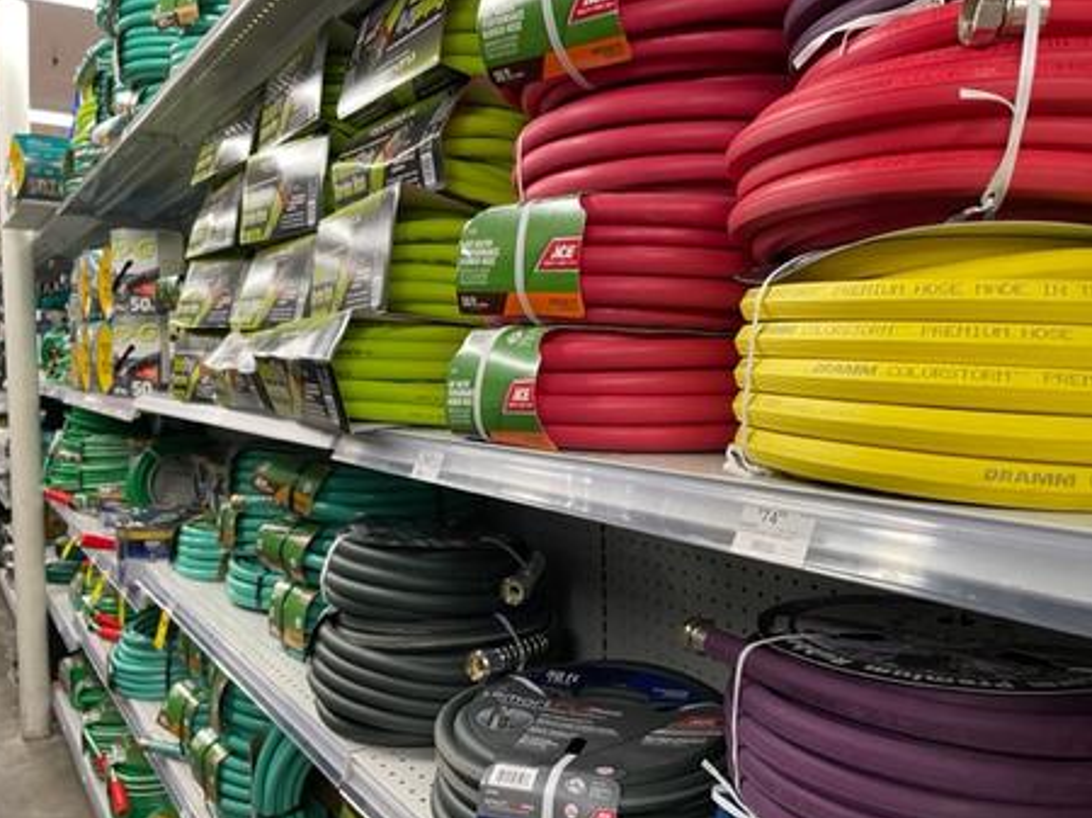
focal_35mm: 27
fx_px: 851
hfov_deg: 65.3
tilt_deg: -2.8
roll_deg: +0.3
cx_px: 533
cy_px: 413
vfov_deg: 51.3
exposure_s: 1/60
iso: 100
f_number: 1.6
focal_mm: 4.2
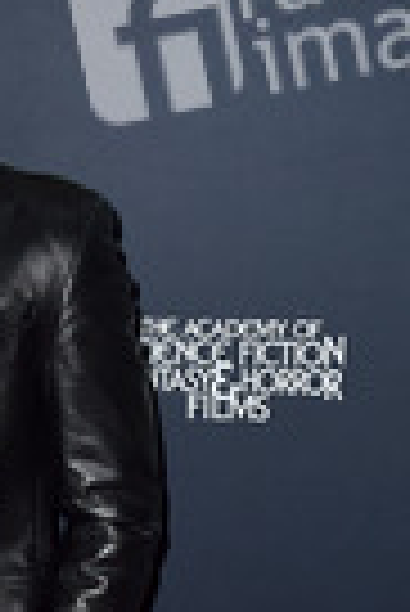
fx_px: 1755
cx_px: -106
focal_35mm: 103
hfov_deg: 12.9
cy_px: 693
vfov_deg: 18.9
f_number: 6.3
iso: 250
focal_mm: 35
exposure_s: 1/250
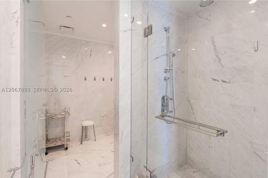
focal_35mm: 16
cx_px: 134
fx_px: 123
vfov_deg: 71.9
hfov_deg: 95.0
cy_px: 89
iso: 250
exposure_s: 1/10
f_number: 7.1
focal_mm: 11
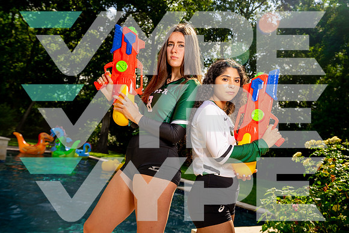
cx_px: 174
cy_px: 116
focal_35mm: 38
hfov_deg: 50.7
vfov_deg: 35.1
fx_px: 368
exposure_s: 1/320
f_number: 5.6
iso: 125
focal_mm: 38
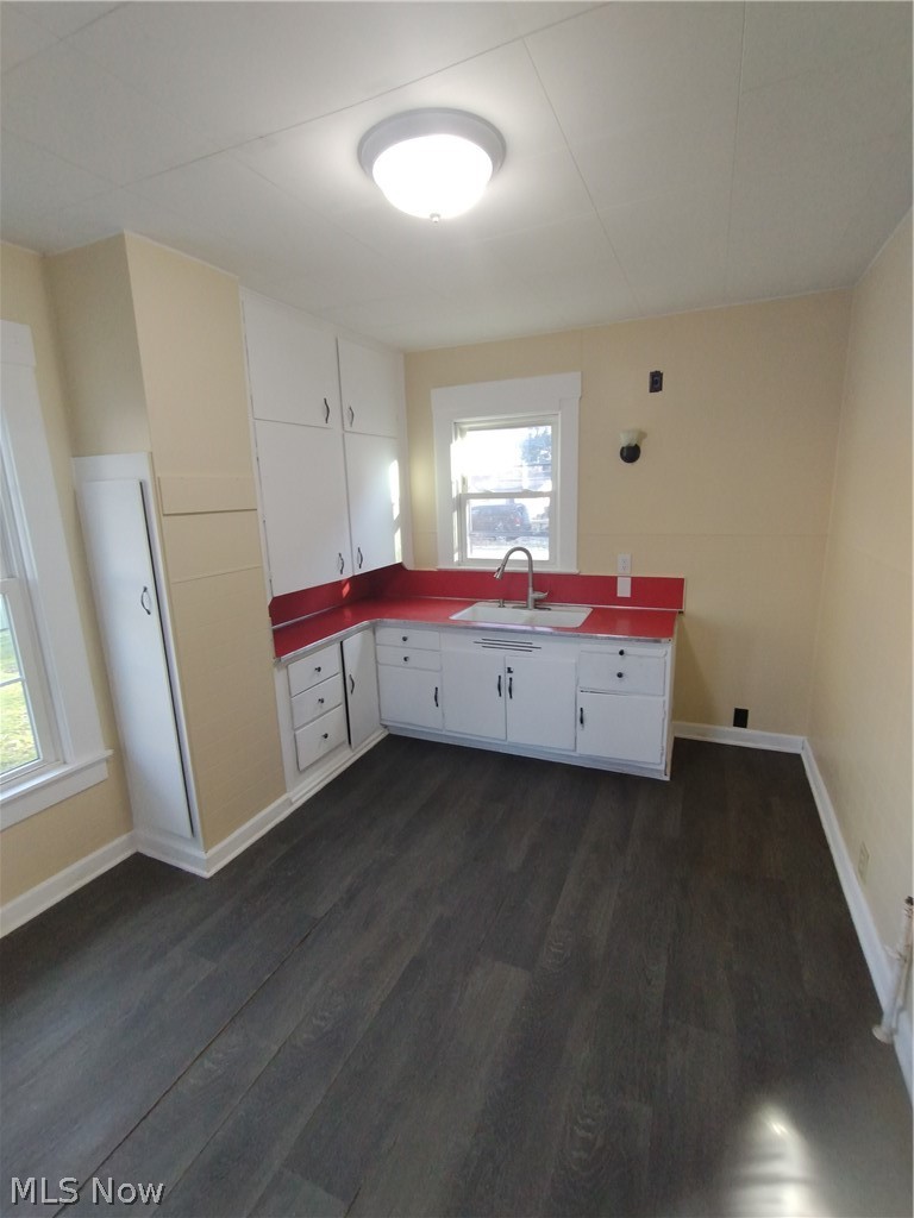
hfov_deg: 78.1
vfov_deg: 94.5
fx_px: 563
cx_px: 457
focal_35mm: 16
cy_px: 609
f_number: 2.2
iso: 133
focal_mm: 1.66
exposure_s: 1/30
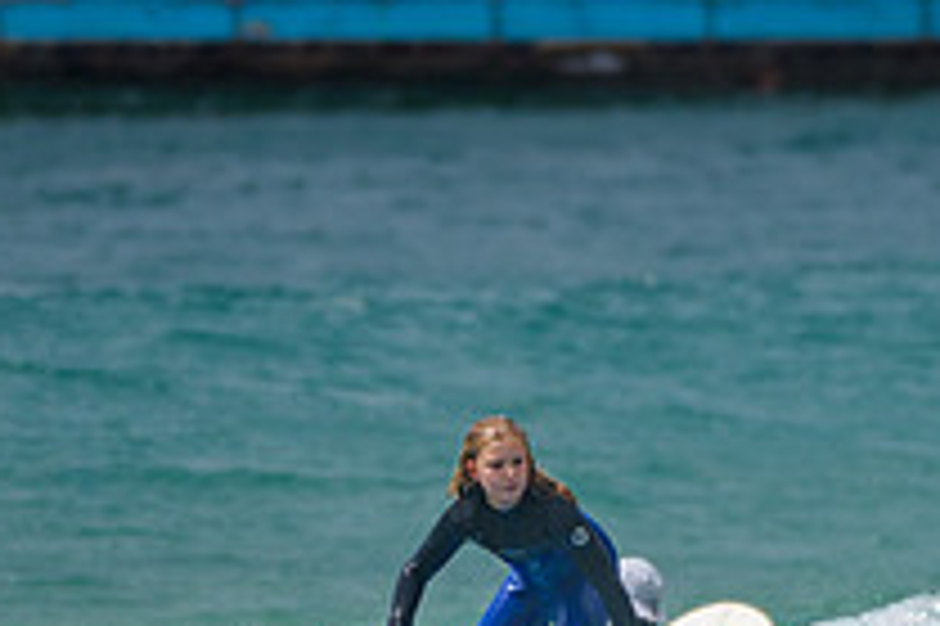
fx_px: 44353
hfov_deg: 1.2
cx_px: 466
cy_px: 650
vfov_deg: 0.8
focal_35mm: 1700
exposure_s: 1/2000
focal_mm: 500
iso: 125
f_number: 5.6
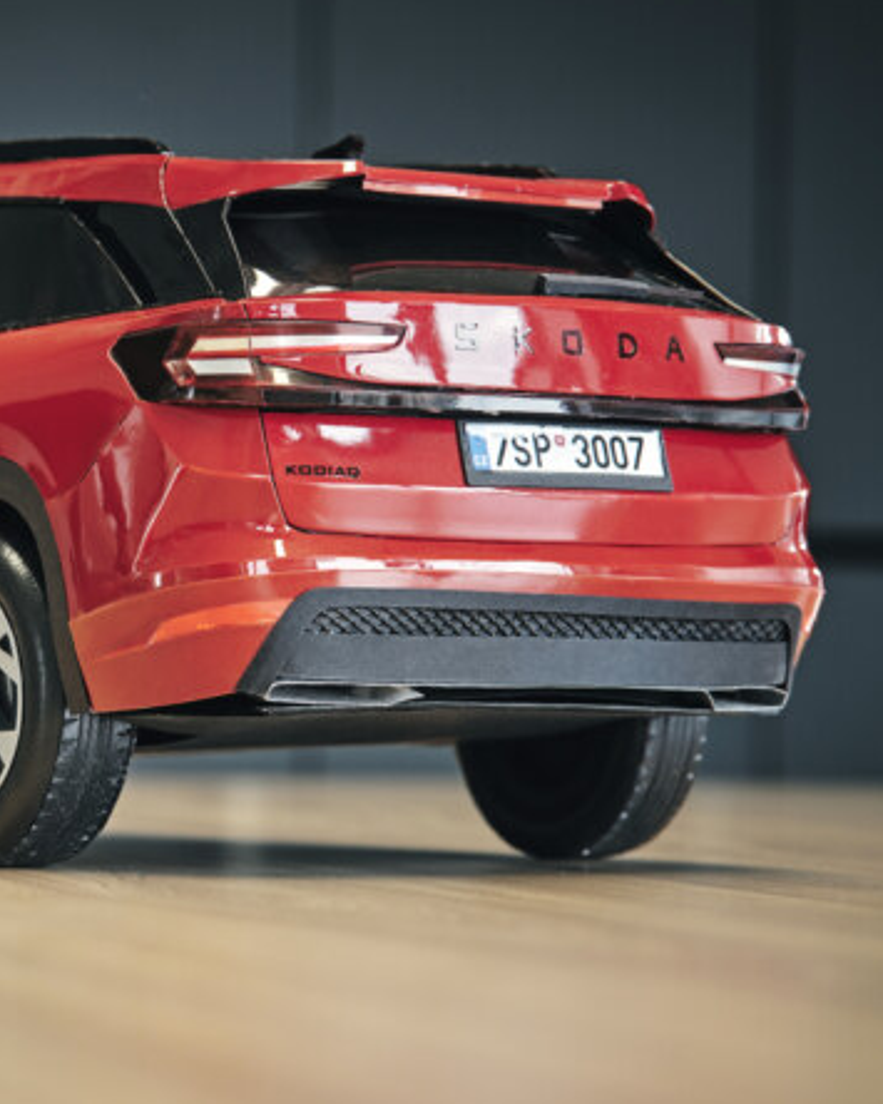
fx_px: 4510
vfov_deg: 14.0
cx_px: 37
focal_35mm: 138
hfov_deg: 11.1
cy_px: 602
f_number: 7.1
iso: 400
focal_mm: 85
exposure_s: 1/20
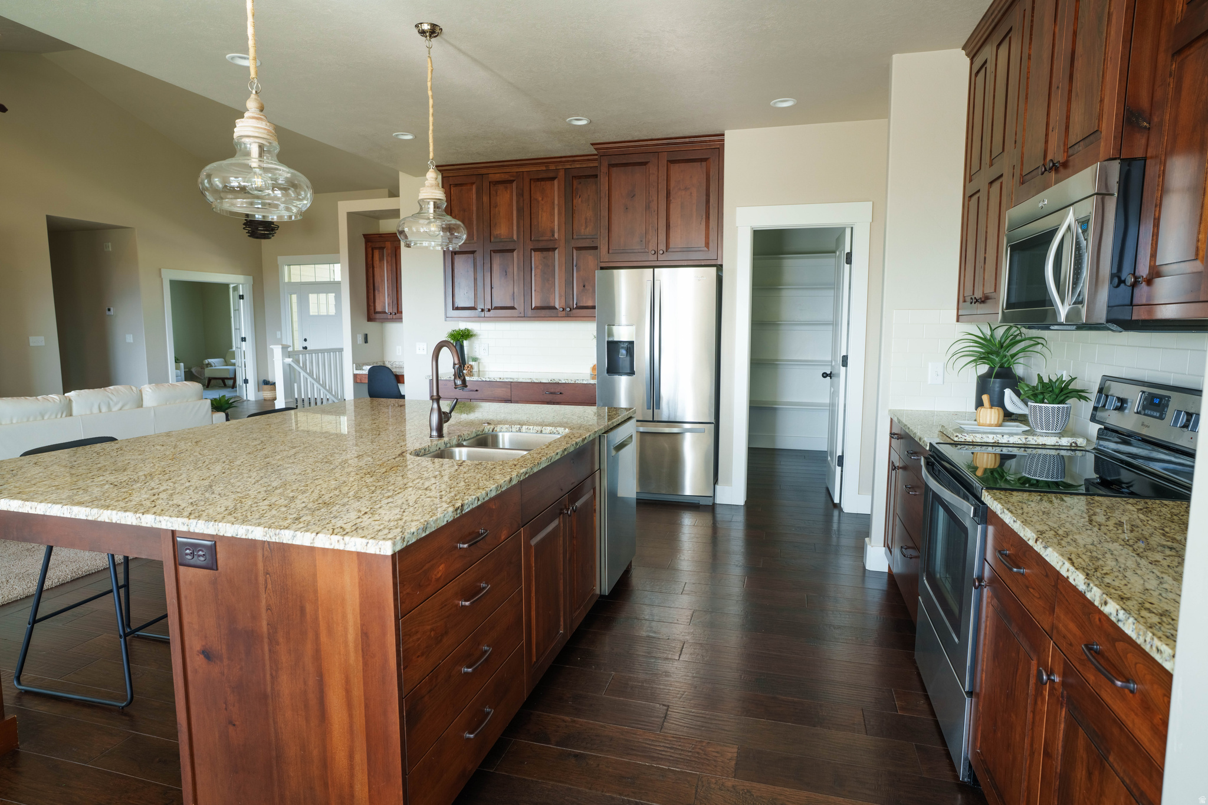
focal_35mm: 20
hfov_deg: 84.0
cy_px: 402
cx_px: 604
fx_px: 671
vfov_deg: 61.9
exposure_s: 1/250
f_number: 5.6
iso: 320
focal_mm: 20
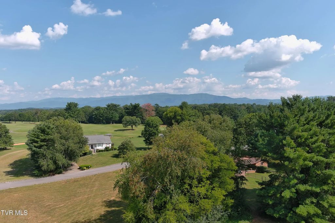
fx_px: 270
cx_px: 168
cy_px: 112
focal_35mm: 29
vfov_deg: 45.0
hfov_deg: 63.7
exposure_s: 1/1000
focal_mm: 10.57
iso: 100
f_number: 2.8
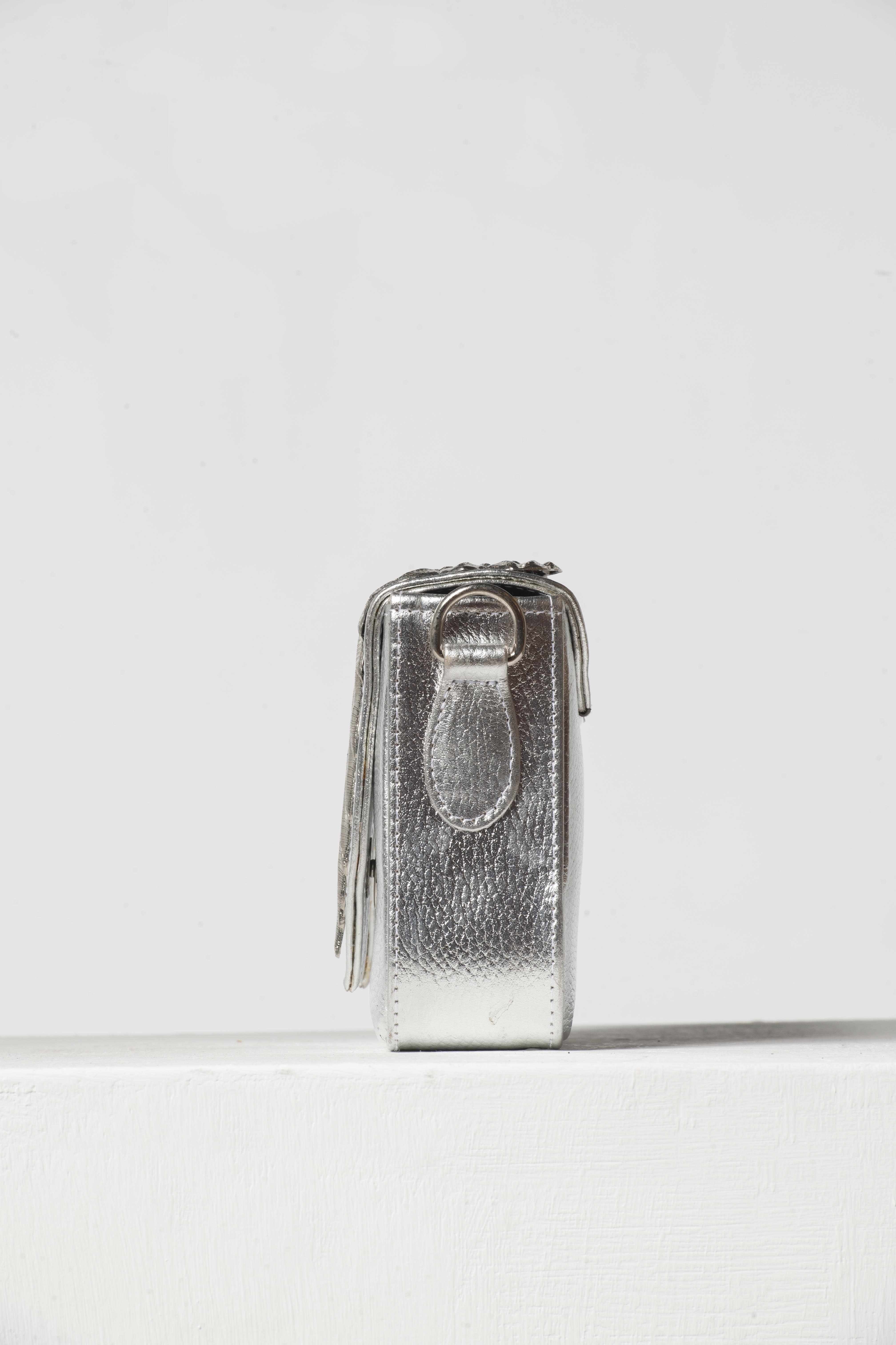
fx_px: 7466
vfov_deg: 10.3
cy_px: 672
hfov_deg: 6.9
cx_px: 448
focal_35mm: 200
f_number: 16
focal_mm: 200
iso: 100
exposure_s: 1/125
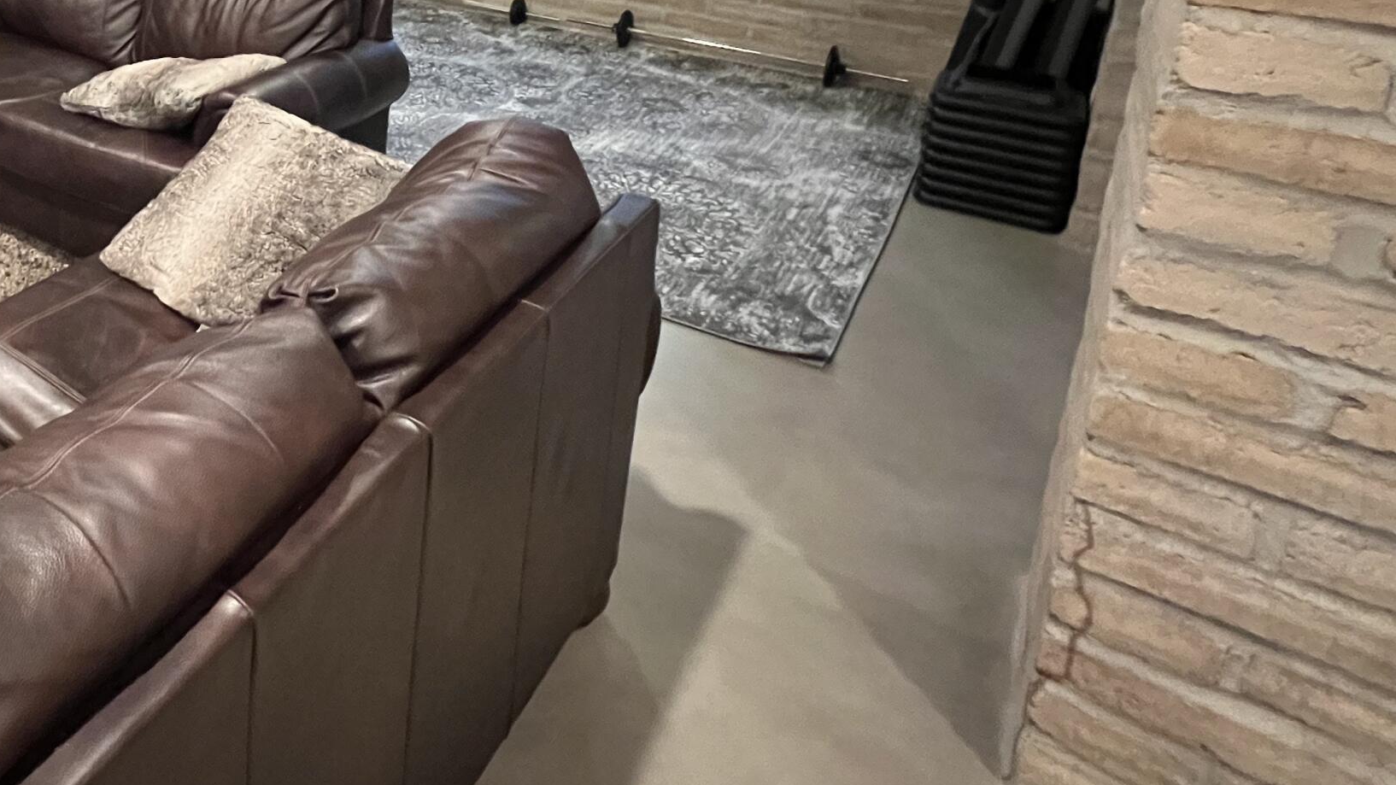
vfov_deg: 38.6
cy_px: -26
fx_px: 962
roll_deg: +0.0
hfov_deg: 61.2
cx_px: 150
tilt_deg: -12.7
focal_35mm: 26
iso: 1000
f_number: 1.8
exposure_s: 1/40
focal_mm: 1.57
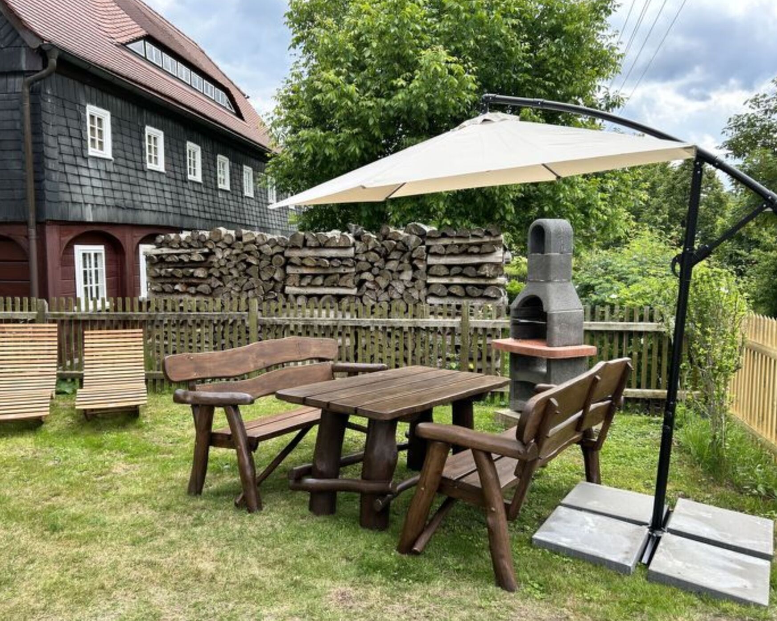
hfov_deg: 62.1
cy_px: 310
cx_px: 350
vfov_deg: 51.5
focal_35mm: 28
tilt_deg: -4.5
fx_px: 644
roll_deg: +0.1
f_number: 1.5
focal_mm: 5.7
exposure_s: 1/1224
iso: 50
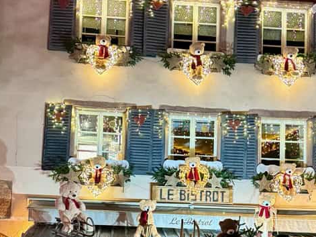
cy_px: 240
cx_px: 170
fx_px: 465
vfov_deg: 26.9
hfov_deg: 37.5
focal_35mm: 51
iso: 1000
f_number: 1.8
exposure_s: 1/33
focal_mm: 6.8
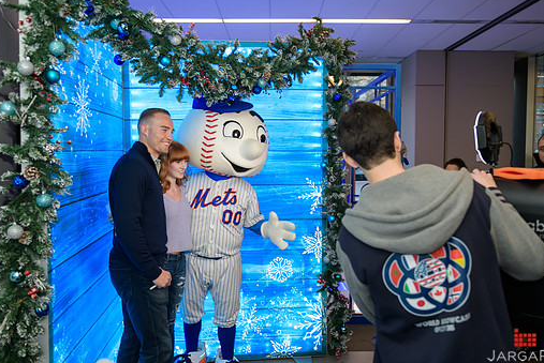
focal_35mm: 32
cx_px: 279
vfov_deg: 41.2
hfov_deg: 58.7
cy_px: 177
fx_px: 484
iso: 400
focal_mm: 28
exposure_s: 1/125
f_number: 3.2
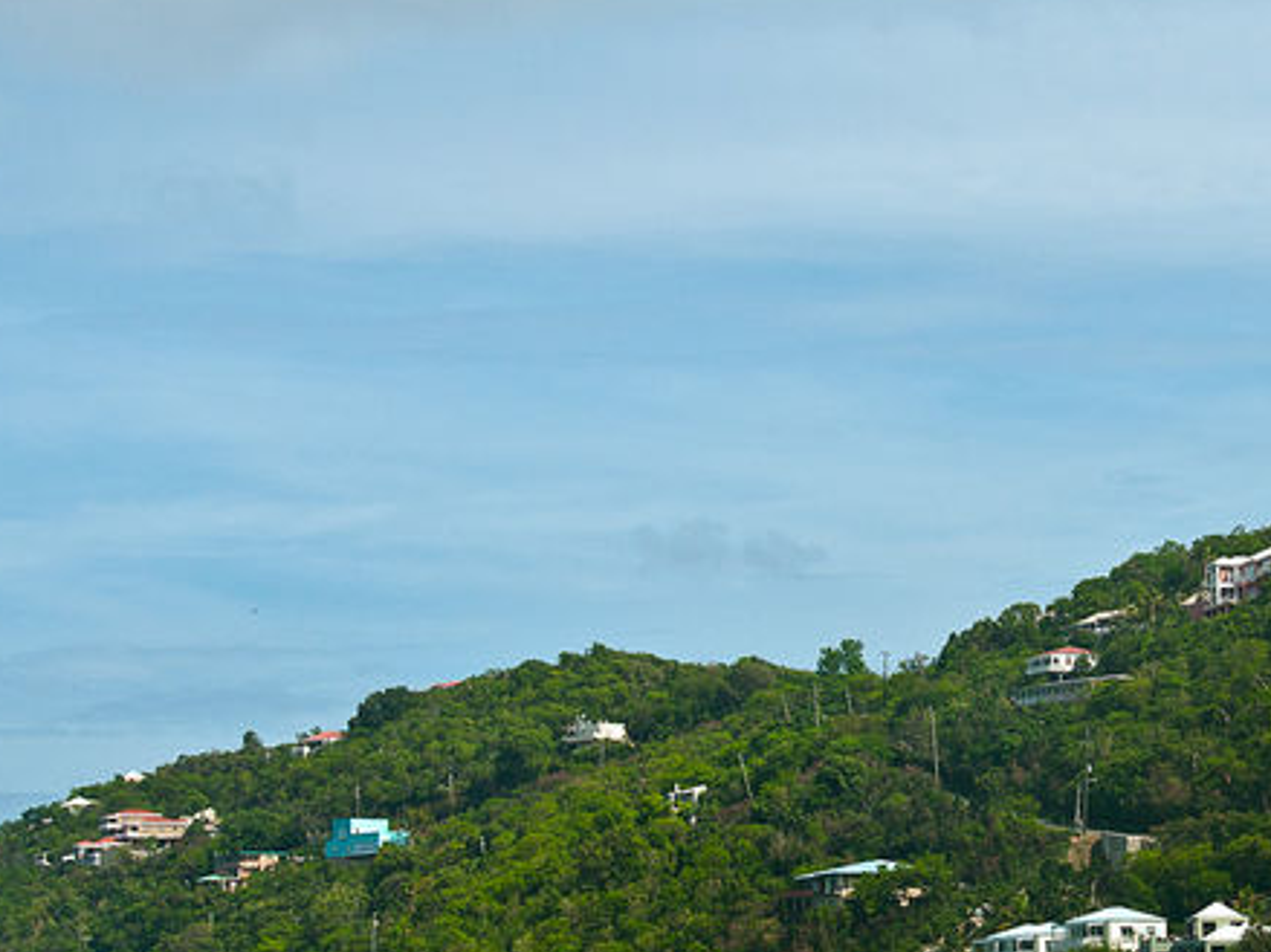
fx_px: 4772
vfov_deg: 11.4
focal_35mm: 130
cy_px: 543
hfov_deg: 15.1
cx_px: 1005
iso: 200
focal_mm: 44
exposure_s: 1/1000
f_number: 7.1
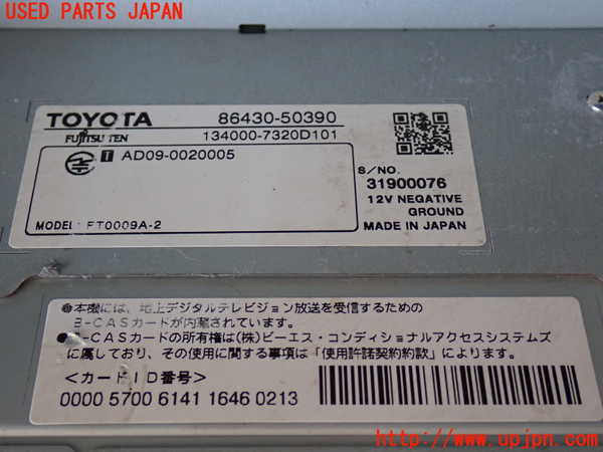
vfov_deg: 29.1
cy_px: 226
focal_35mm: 50
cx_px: 302
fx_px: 871
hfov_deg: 38.2
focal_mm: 9.01
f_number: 3.2
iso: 400
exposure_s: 1/50
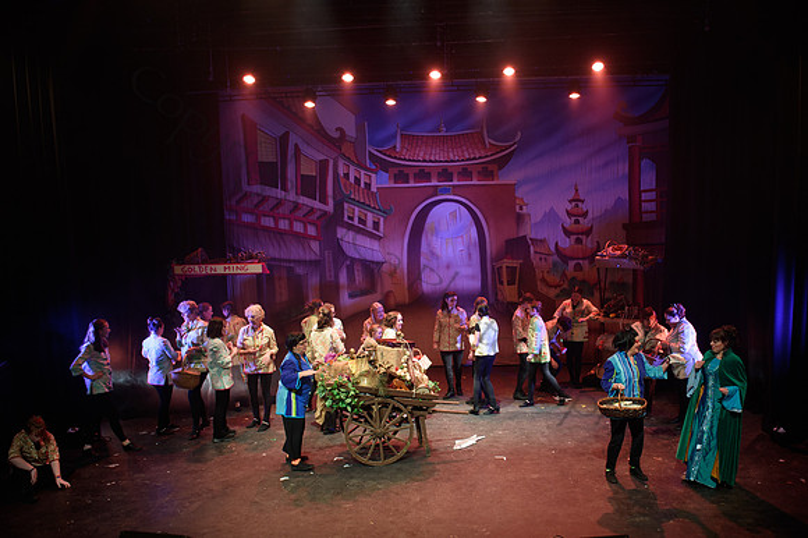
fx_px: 712
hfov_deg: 58.8
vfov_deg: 41.3
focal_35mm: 32
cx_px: 475
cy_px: 316
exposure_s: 1/60
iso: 1250
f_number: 5.6
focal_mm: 27
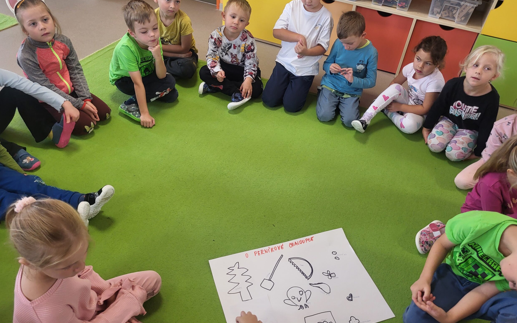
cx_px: 271
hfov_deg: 64.6
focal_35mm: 29
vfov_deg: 43.1
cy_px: 155
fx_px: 409
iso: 200
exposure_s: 1/100
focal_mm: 5.4
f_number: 1.8
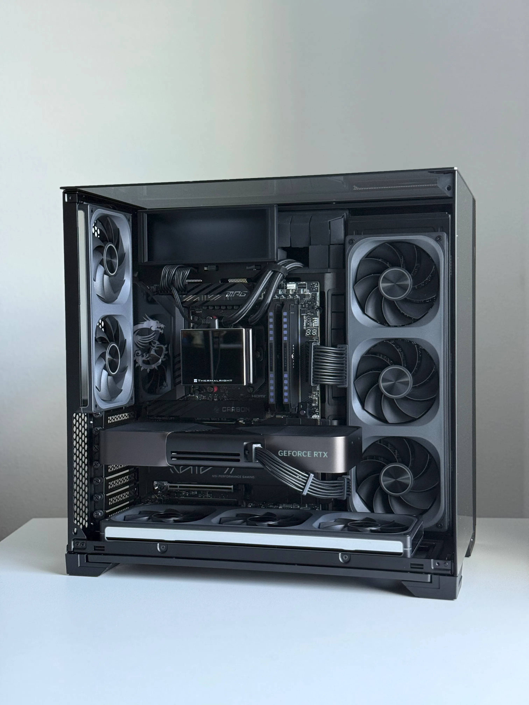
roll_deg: -0.3
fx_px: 978
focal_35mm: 48
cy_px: 352
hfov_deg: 30.3
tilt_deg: -0.8
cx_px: 264
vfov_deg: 39.7
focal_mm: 6.76
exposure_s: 1/46
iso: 250
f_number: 1.78
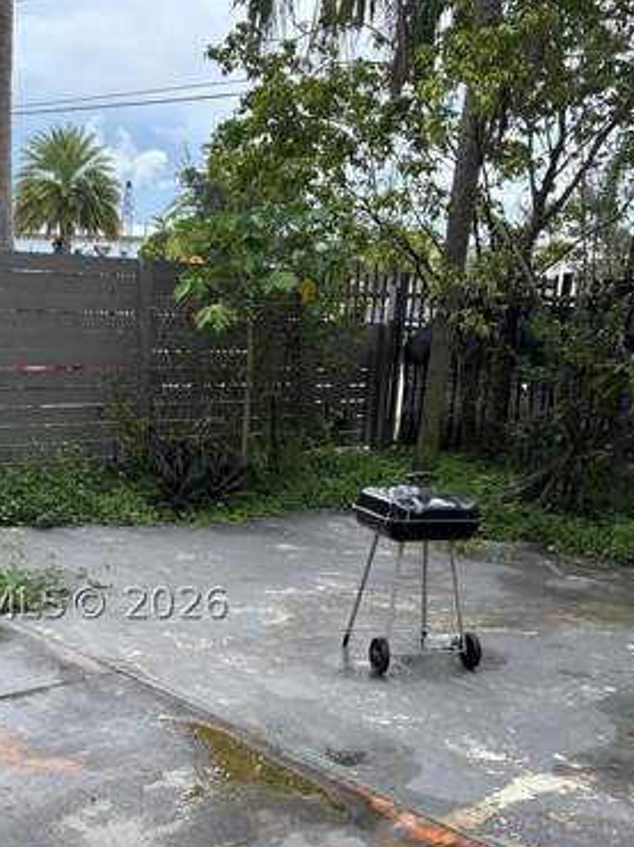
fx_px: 1100
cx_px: 174
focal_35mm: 45
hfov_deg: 31.7
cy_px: 602
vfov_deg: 41.2
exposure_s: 1/490
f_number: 1.6
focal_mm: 5.96
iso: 50
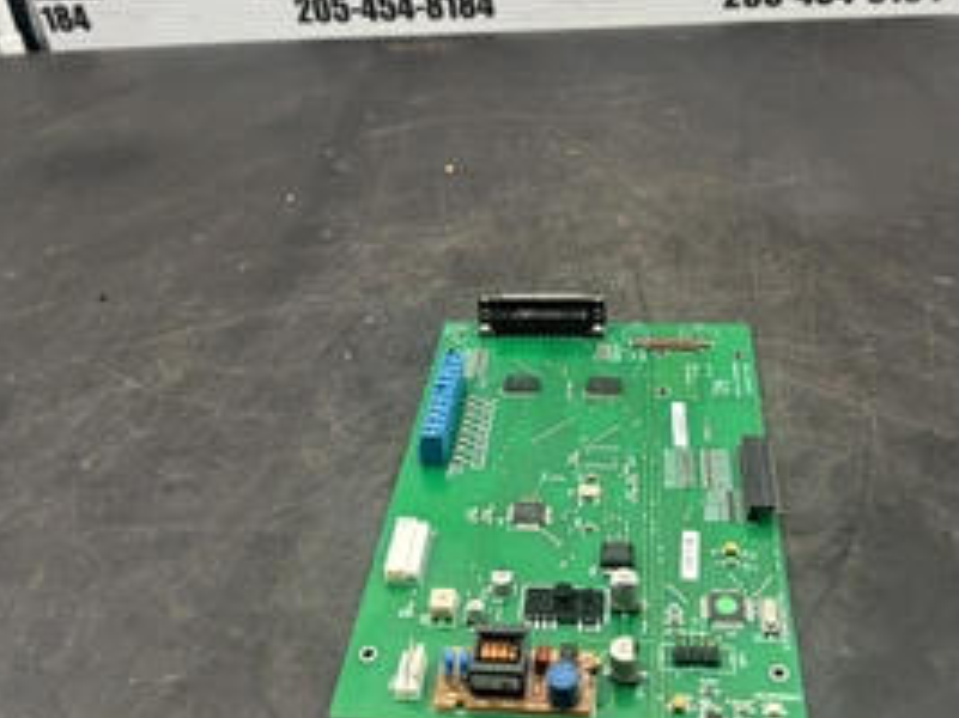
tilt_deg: -29.7
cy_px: 237
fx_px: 1080
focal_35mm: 39
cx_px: 532
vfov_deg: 36.4
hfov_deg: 47.8
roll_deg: +4.9
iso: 100
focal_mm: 5.96
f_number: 1.6
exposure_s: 1/121
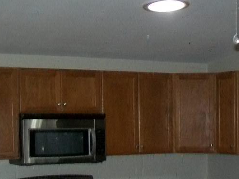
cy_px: 220
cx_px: 185
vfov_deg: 16.2
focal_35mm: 87
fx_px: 601
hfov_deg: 22.3
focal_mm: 6.1
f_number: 2.7
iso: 160
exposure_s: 1/60
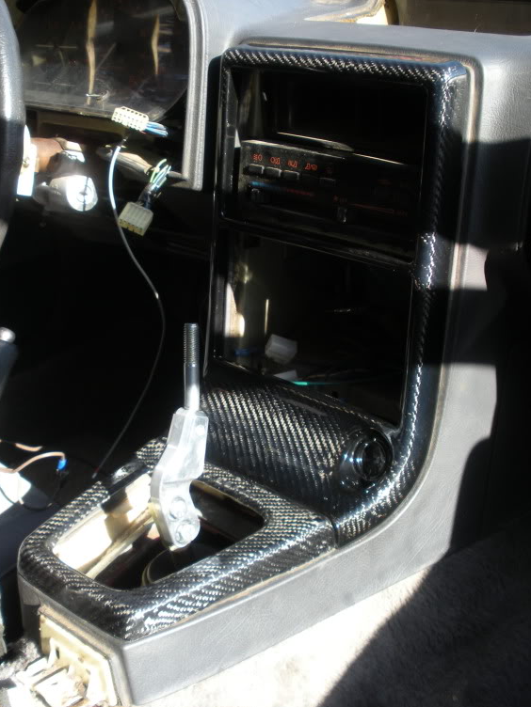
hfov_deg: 29.7
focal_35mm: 49
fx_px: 1002
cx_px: 234
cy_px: 360
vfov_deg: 38.9
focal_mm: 6.3
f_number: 3.5
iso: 64
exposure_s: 1/74.6
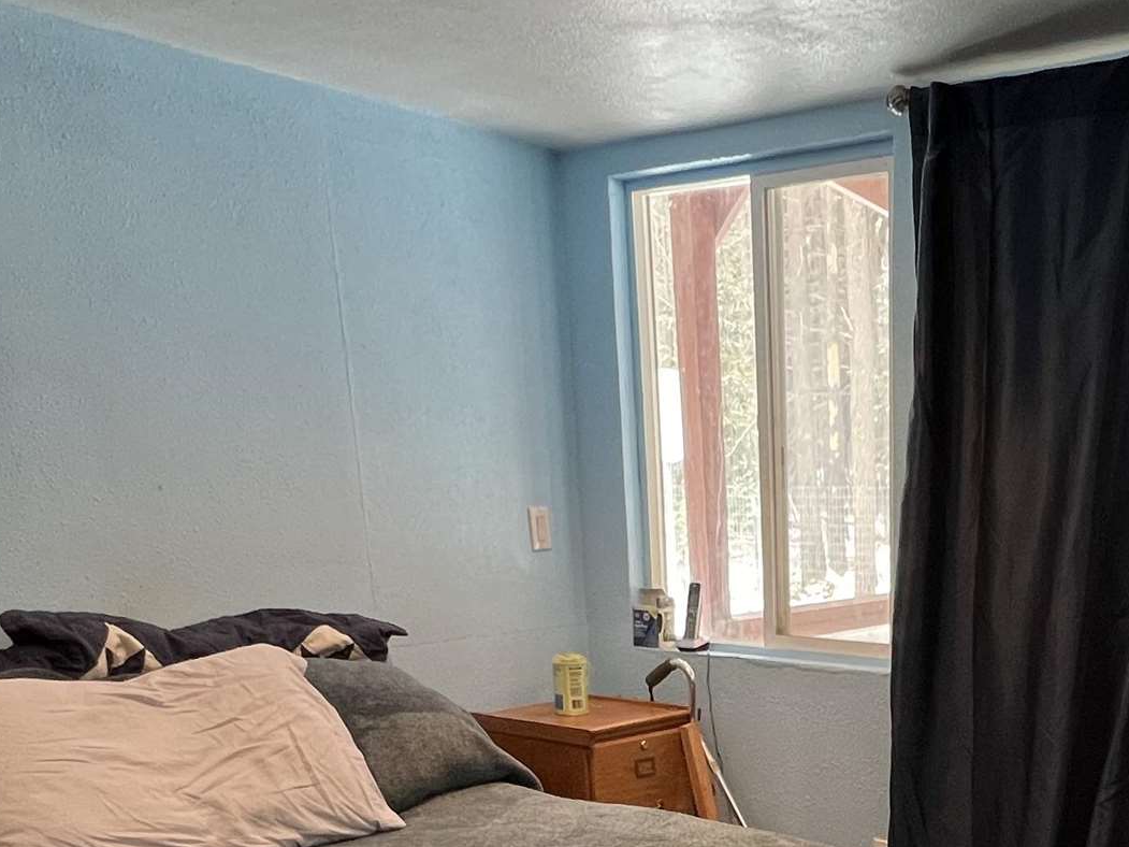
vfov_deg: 33.6
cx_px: 930
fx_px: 1239
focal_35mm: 38
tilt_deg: -18.4
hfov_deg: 46.0
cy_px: 892
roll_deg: -0.3
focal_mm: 1.57
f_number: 1.8
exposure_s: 1/60
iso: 160
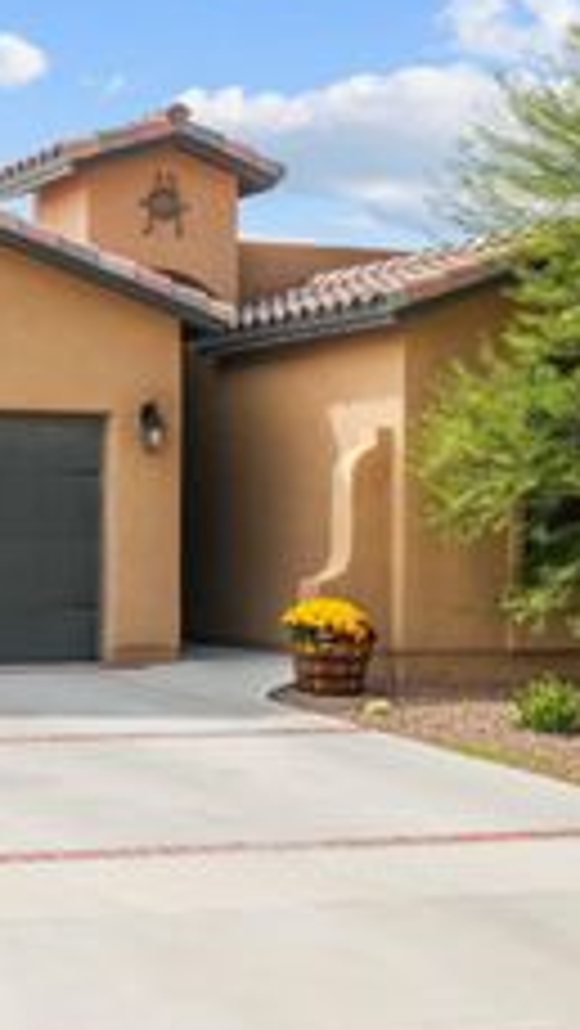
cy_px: 546
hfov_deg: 15.1
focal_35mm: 80
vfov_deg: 26.5
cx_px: 144
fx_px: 2185
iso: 640
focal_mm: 35
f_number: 11
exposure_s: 1/320
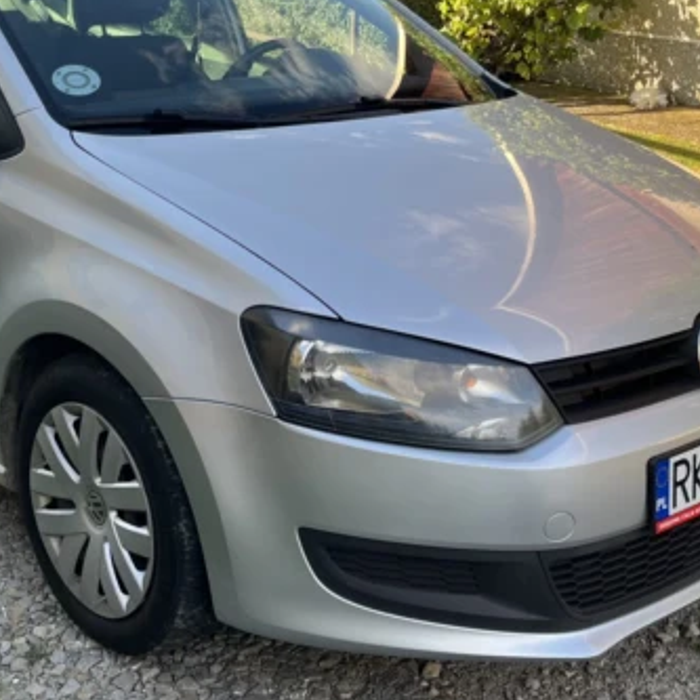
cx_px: 238
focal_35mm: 53
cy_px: 341
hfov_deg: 32.0
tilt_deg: -18.2
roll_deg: +0.3
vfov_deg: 32.2
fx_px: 1213
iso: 50
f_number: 1.6
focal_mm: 5.1
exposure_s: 1/381
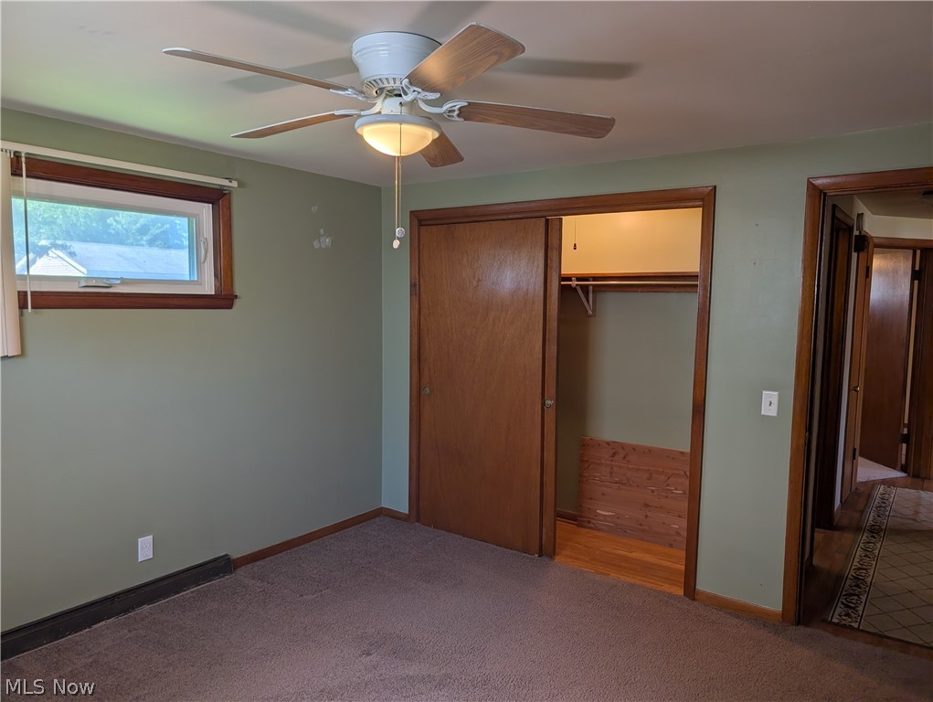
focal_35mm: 24
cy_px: 351
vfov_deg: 56.9
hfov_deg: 71.5
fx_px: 648
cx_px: 466
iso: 26
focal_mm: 6.9
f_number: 1.68
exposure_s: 1/140
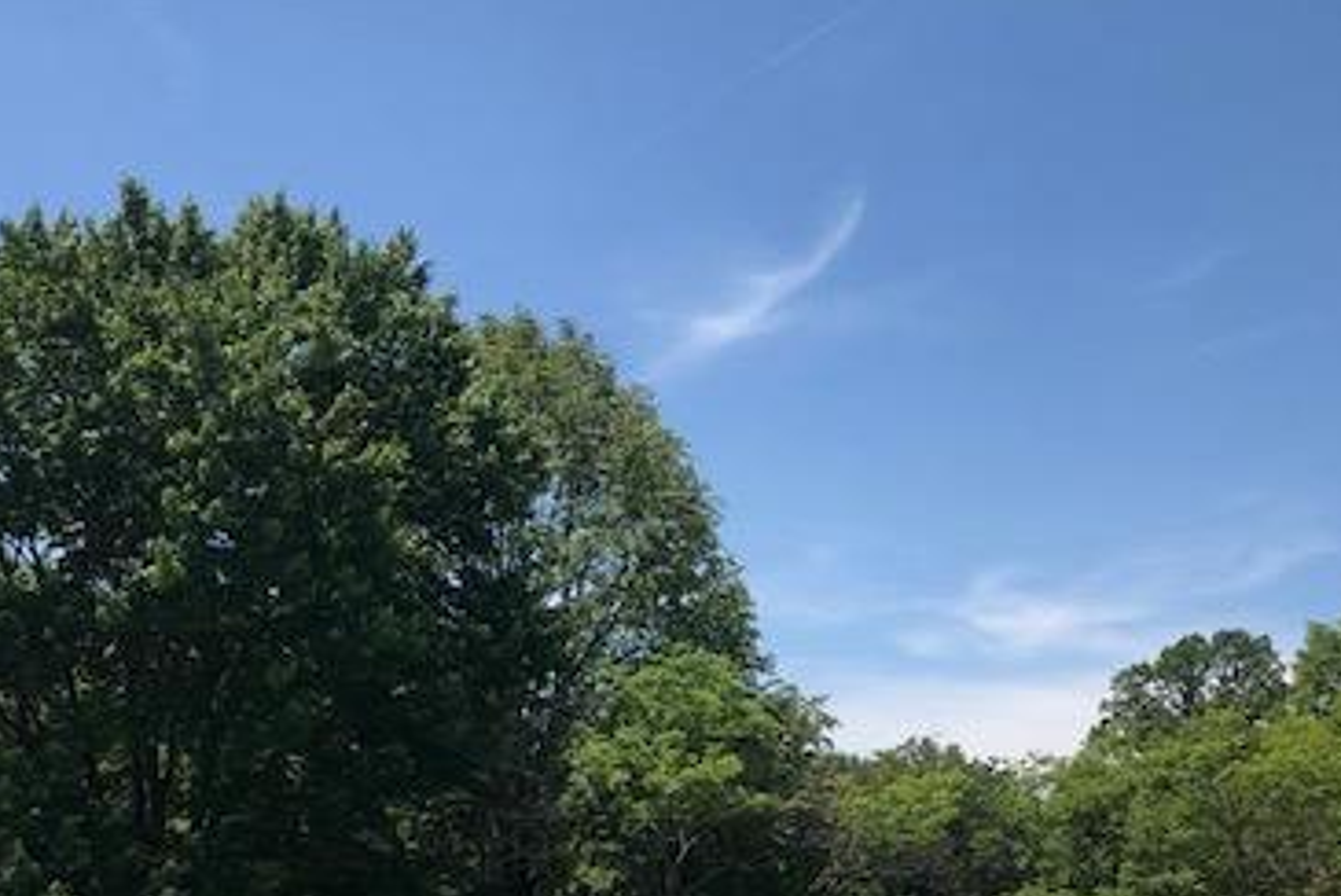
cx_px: 603
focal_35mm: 51
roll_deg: +1.5
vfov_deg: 25.1
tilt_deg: -2.2
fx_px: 1901
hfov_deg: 38.8
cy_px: 925
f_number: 1.8
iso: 20
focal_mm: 3.99
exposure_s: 1/2825
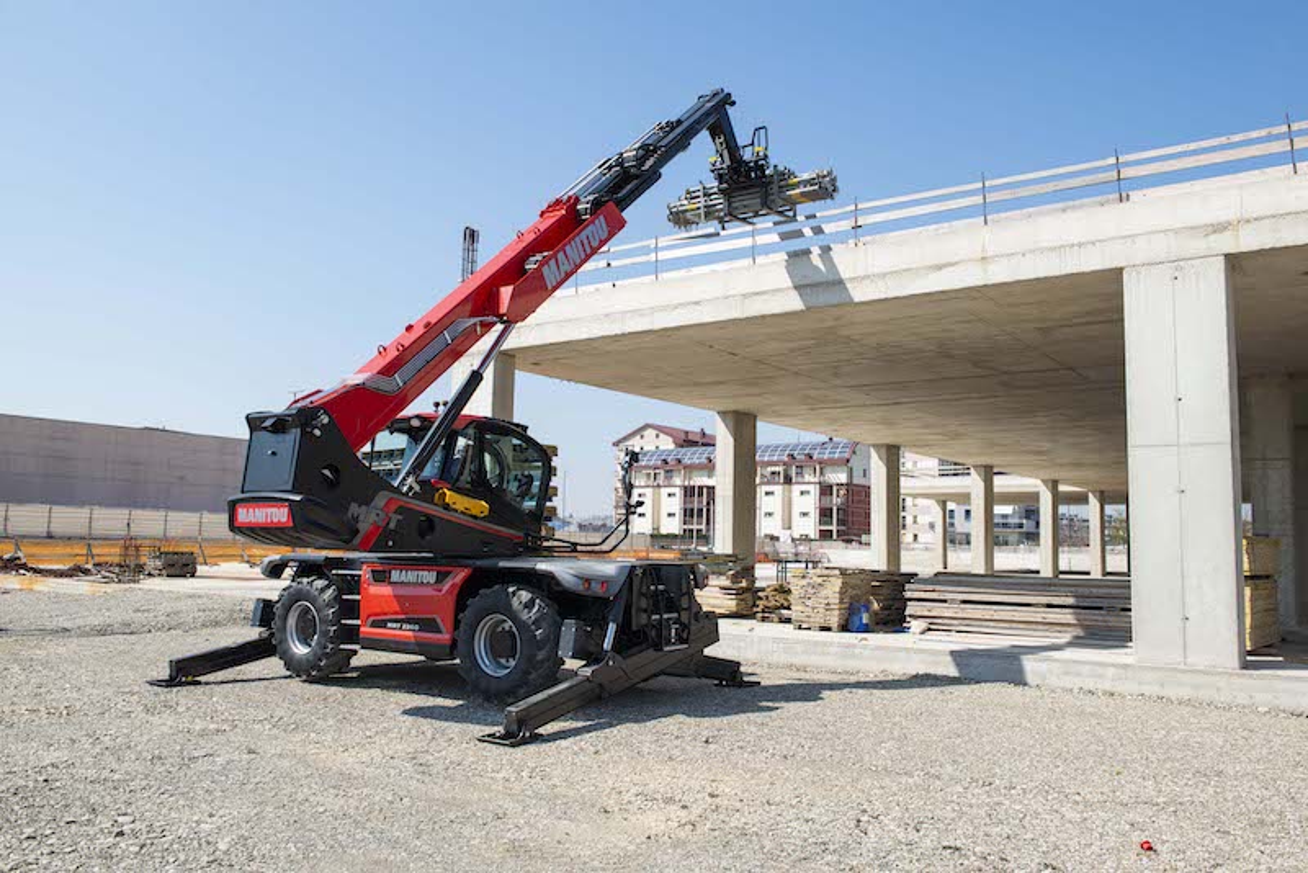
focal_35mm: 29
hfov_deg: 63.6
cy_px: 436
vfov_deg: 45.0
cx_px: 654
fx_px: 1054
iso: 200
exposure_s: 1/320
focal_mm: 29
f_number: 8
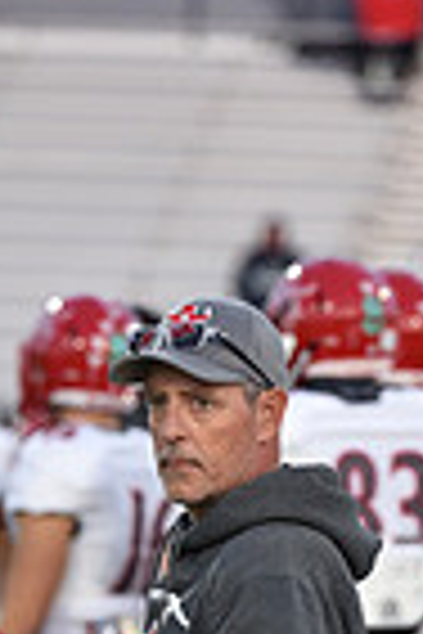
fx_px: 8706
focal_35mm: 494
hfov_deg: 2.8
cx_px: 220
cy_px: 800
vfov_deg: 4.2
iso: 1250
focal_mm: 155
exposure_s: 1/800
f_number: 2.8
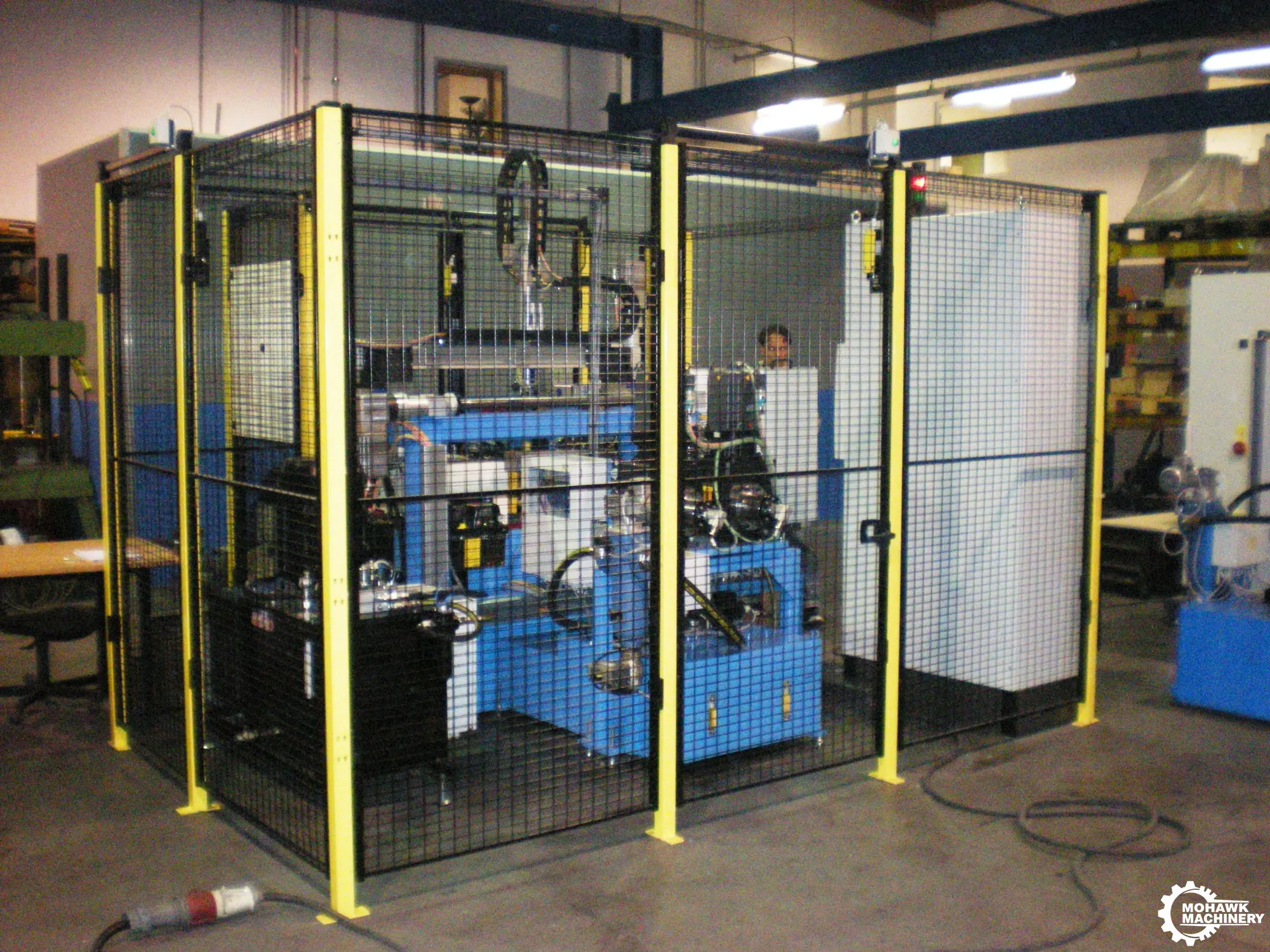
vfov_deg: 37.7
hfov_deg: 49.0
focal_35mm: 38
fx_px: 1394
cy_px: 476
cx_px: 635
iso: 640
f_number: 3.1
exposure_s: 1/60
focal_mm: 6.3
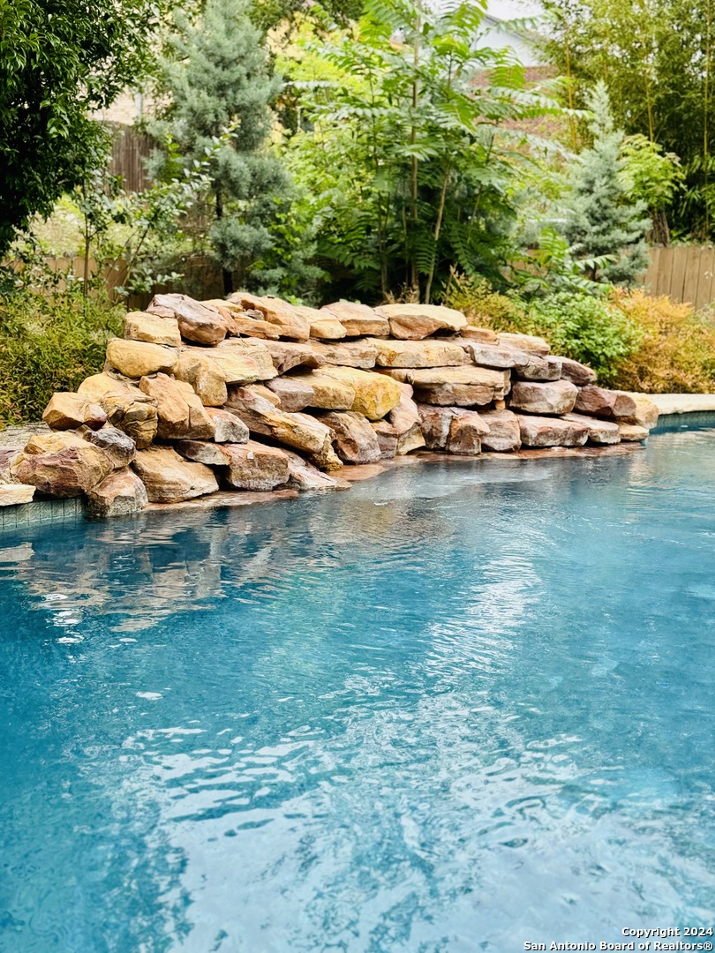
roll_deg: -2.4
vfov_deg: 39.7
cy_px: 476
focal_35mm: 48
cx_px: 358
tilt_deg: -7.4
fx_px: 1322
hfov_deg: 30.3
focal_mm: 6.76
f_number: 1.78
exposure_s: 1/633
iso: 64
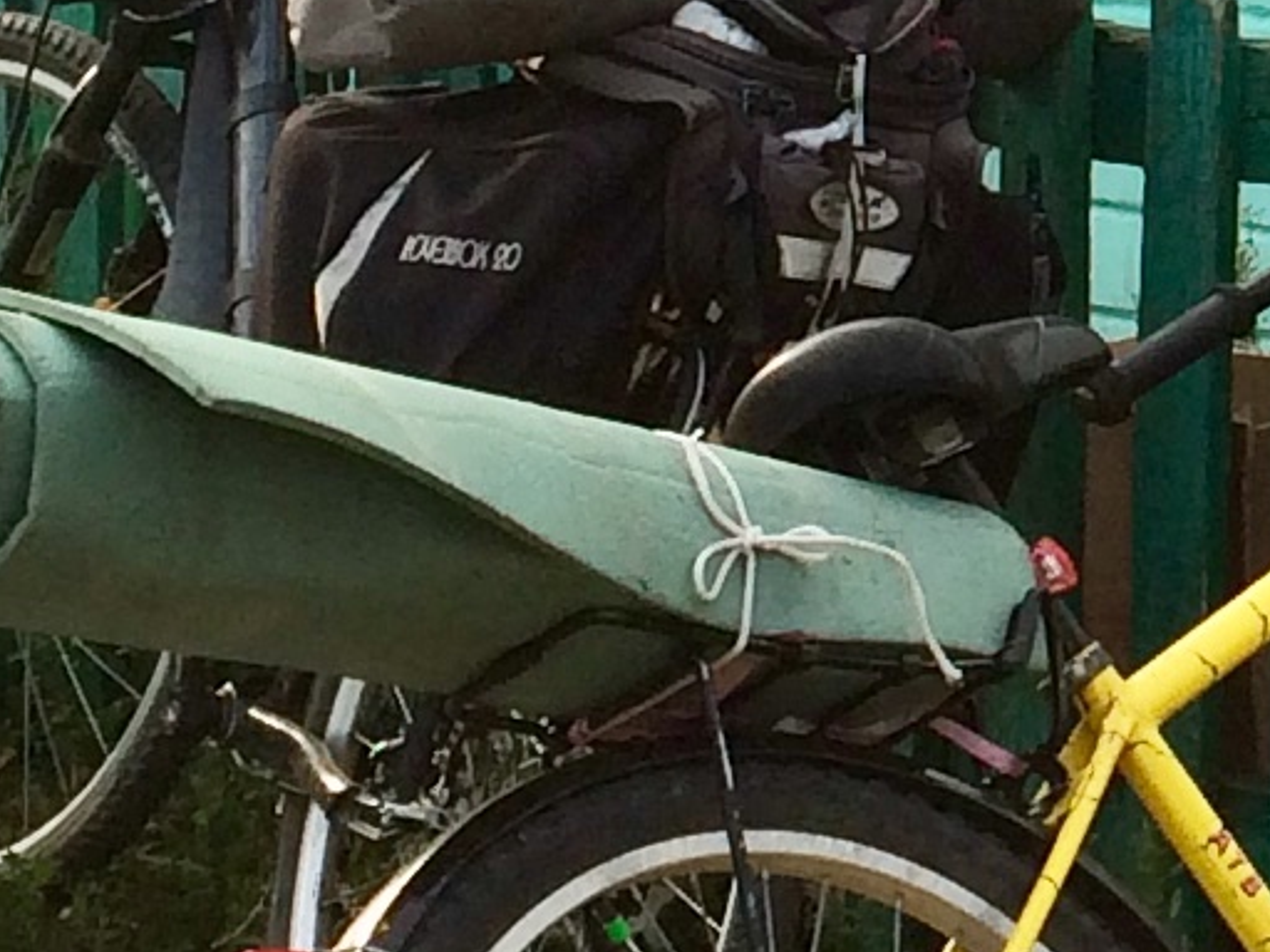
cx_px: 2471
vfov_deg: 7.9
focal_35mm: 185
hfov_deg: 10.0
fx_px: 6787
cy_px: -531
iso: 32
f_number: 2.2
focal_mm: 4.15
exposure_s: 1/604
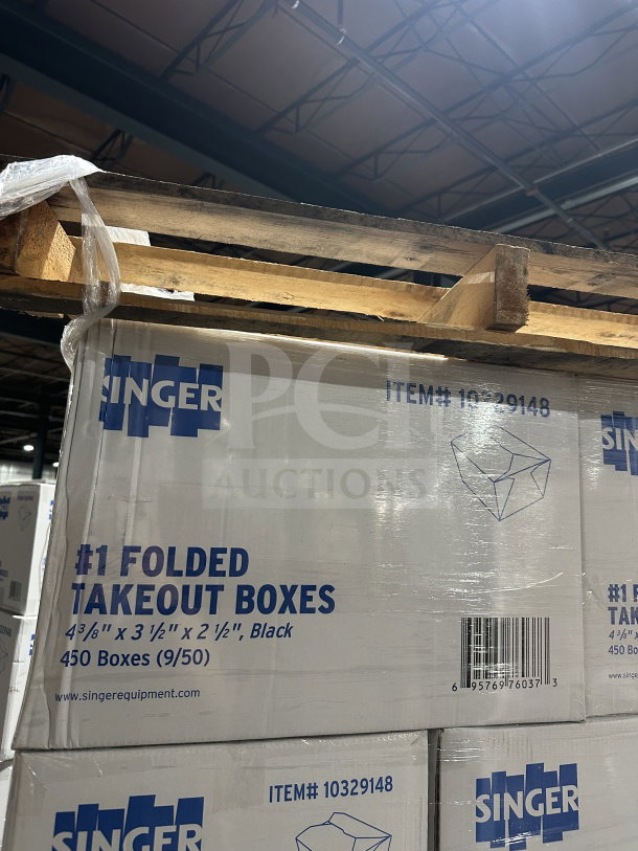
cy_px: 426
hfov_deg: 56.8
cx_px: 319
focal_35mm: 24
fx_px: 590
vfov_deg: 71.6
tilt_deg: +9.9
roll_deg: -4.1
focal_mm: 6.86
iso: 320
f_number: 1.78
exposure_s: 1/60
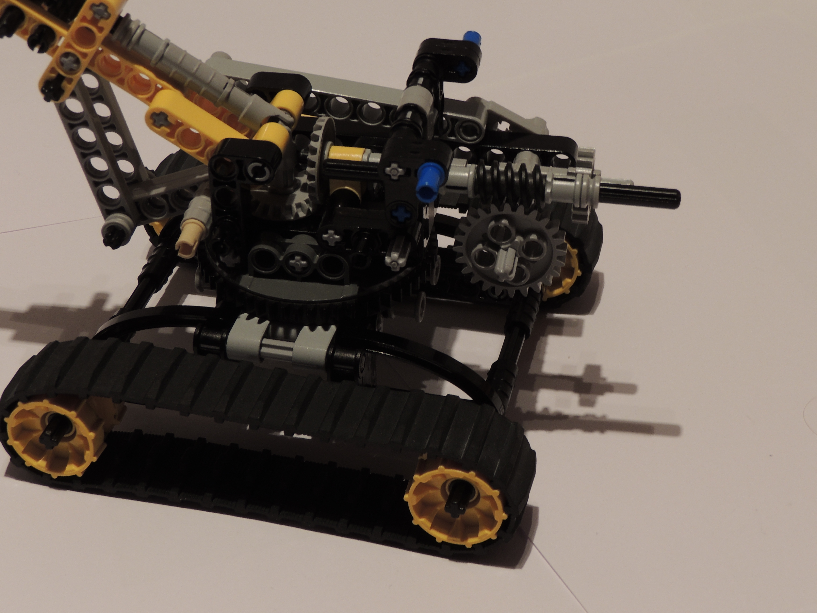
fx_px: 1841
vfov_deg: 18.9
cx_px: 449
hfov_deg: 25.0
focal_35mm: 78
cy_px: 300
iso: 100
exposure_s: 1/3
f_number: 4.8
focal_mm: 12.4
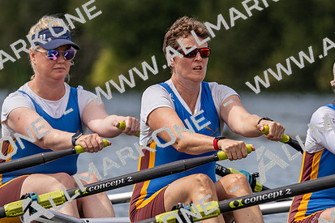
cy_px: 107
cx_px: 187
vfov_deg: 2.9
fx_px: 4381
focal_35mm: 471
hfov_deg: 4.4
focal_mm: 335
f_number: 6.3
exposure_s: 1/1600
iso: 250
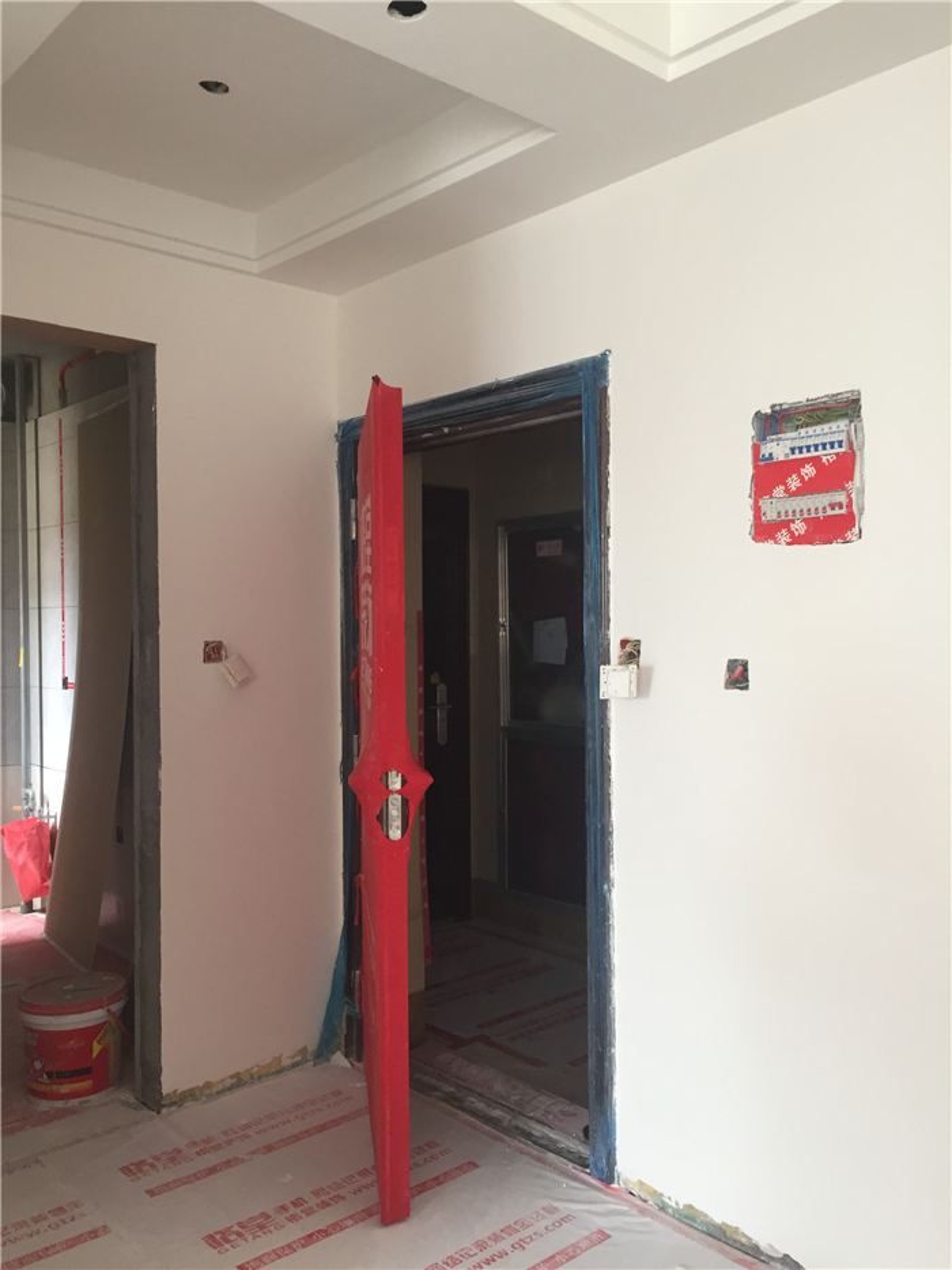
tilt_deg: -1.4
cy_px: 635
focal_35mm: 29
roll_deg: +0.6
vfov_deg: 61.7
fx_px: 1063
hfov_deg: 48.2
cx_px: 476
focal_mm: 4.15
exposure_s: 1/33
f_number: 2.2
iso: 100
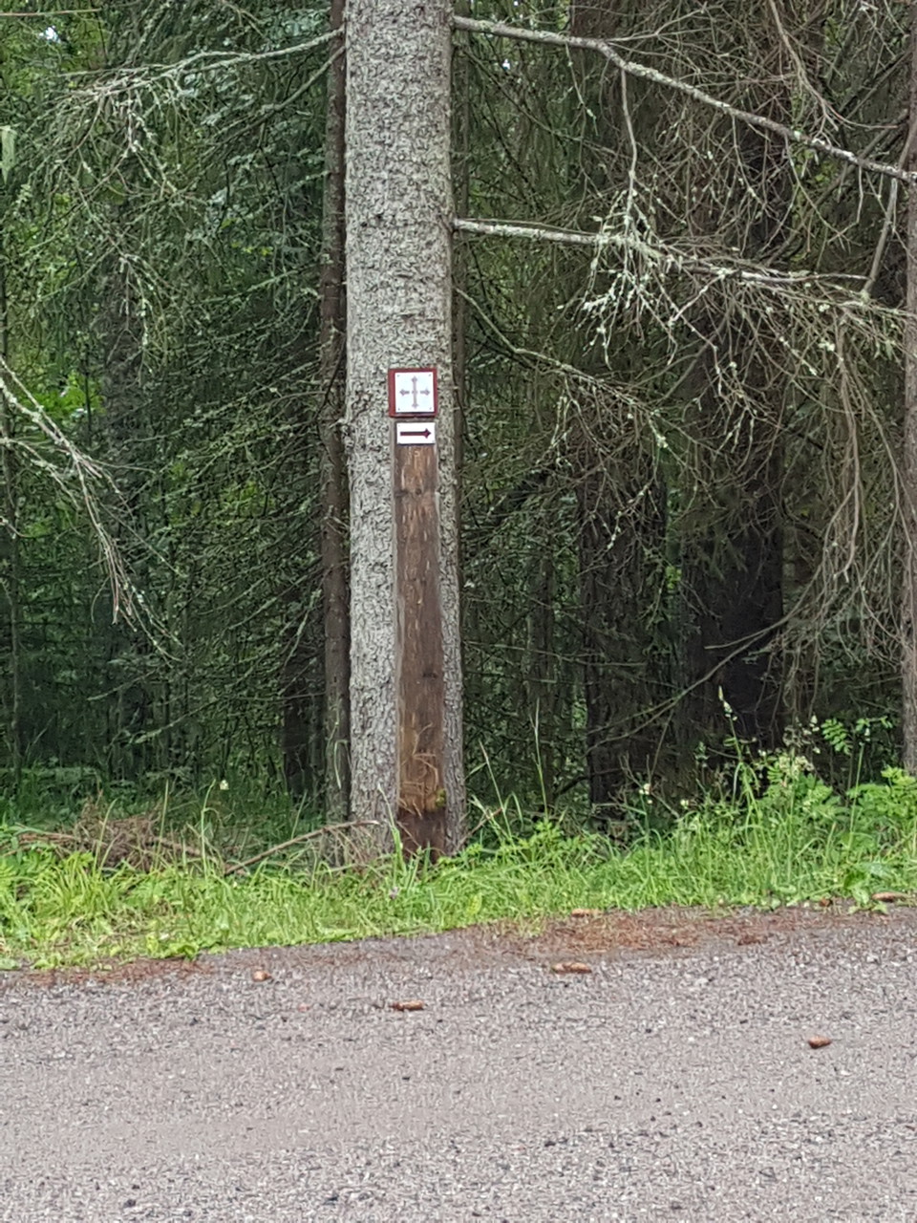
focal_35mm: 26
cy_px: 612
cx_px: 458
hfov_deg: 53.1
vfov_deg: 67.3
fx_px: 918
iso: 40
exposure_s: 1/171
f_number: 1.7
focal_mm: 4.2
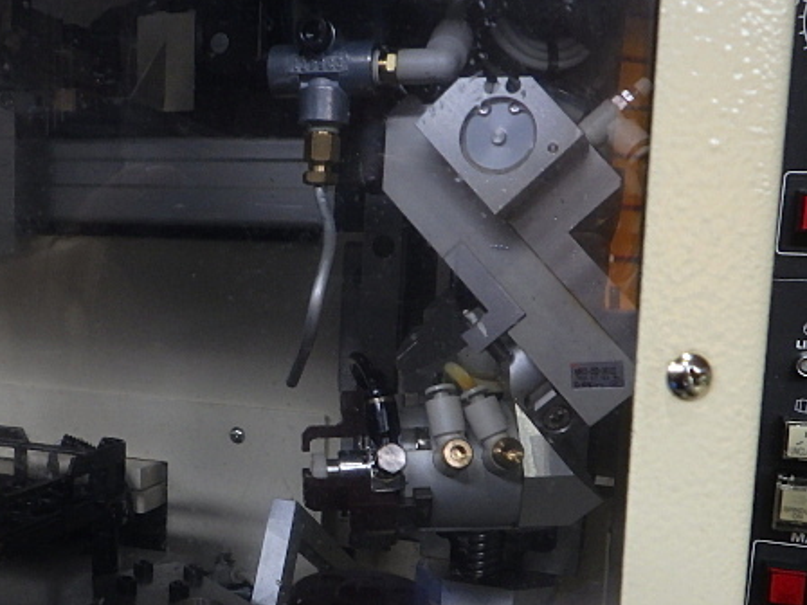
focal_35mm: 40
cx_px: 295
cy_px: 393
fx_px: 933
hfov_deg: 46.3
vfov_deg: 35.7
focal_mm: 5
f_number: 3.5
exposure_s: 1/45
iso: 400
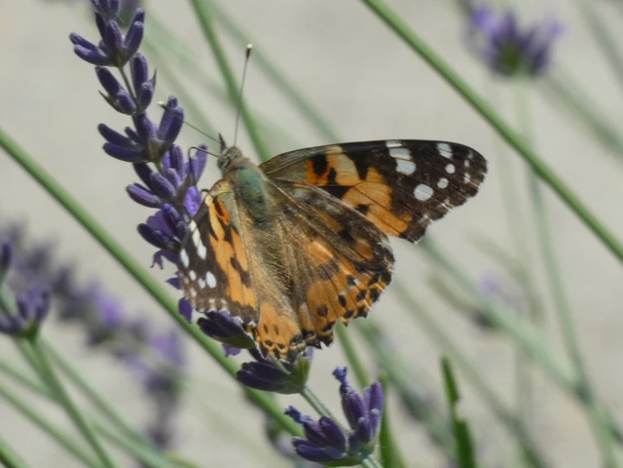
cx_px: 312
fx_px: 5561
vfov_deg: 4.8
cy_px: 234
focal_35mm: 309
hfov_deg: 6.4
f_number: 7.1
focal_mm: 55.4
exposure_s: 1/80
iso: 100
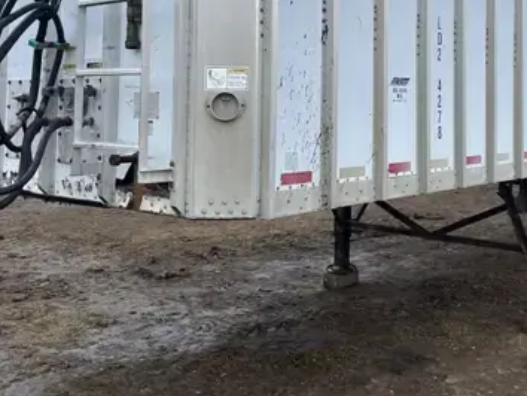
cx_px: 357
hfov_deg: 39.9
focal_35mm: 47
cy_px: 82
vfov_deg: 30.2
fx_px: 716
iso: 32
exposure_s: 1/596
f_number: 1.6
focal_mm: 4.2
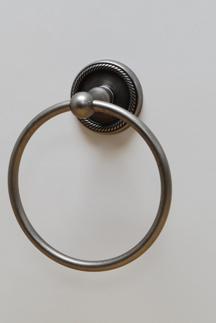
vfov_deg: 21.7
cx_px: 102
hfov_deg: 14.6
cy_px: 120
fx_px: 842
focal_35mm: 94
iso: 100
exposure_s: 1
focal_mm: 45
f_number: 18
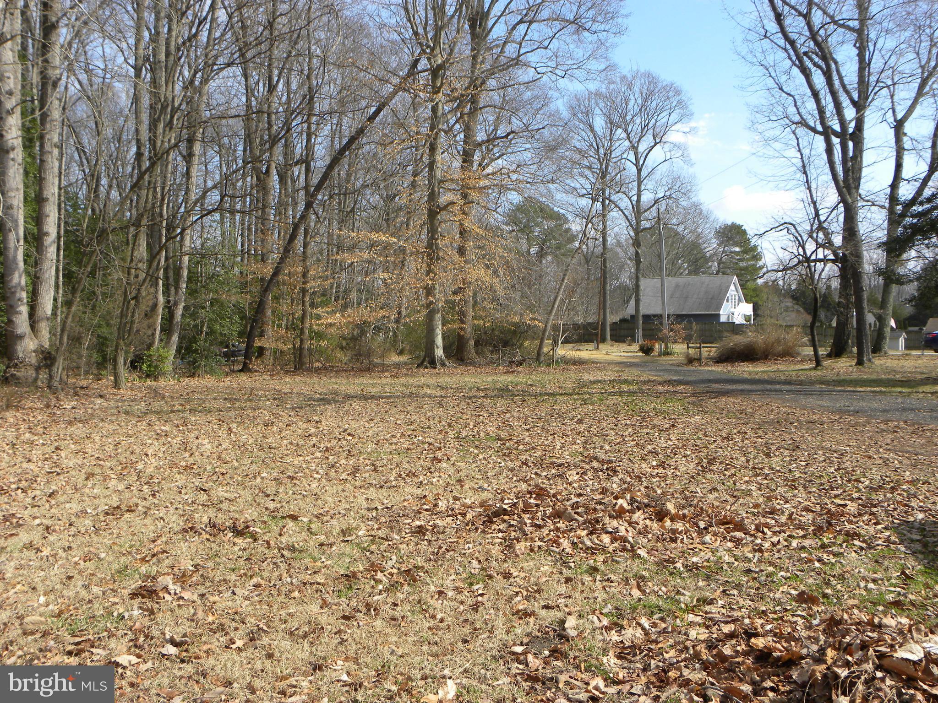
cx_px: 469
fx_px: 1003
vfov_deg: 38.7
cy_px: 352
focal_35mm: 37
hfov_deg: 50.1
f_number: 5.6
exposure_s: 1/243
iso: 64
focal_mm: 6.6
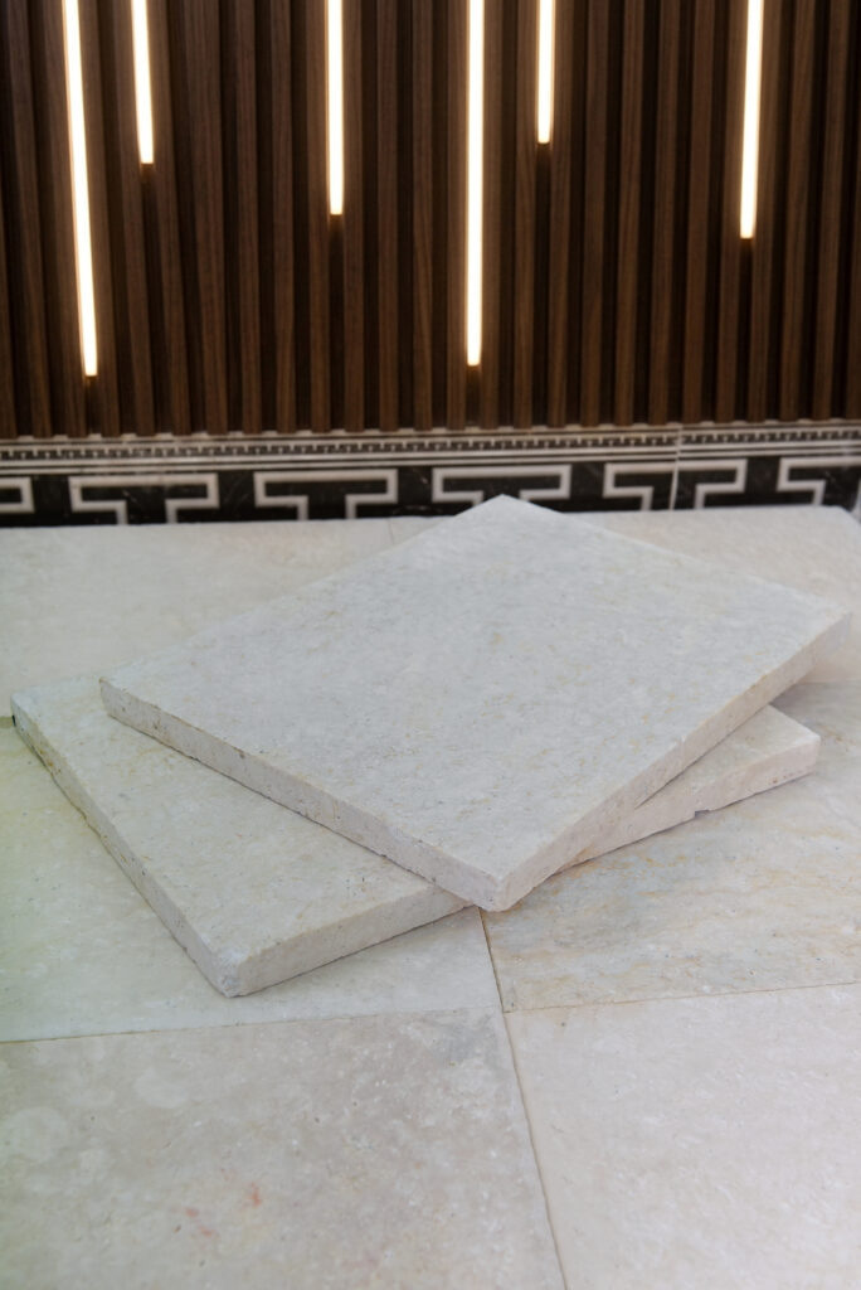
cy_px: 645
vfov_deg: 55.8
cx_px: 430
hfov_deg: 38.9
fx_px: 1218
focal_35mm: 34
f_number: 5
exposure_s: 1/125
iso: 125
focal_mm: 34
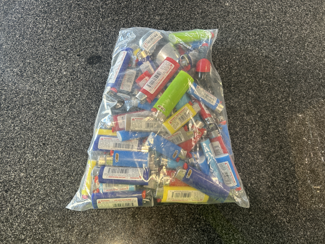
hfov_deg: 67.3
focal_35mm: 26
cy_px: 122
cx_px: 162
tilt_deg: -74.3
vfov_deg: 53.1
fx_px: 244
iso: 80
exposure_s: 1/50
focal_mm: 5.7
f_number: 1.5
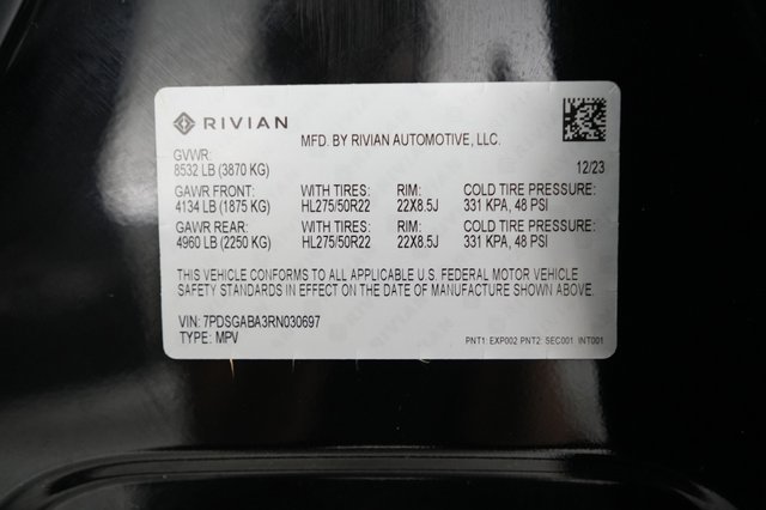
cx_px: 383
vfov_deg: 46.4
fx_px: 595
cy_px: 255
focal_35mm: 28
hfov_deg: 65.5
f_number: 2.8
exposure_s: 1/60
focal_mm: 28
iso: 4000
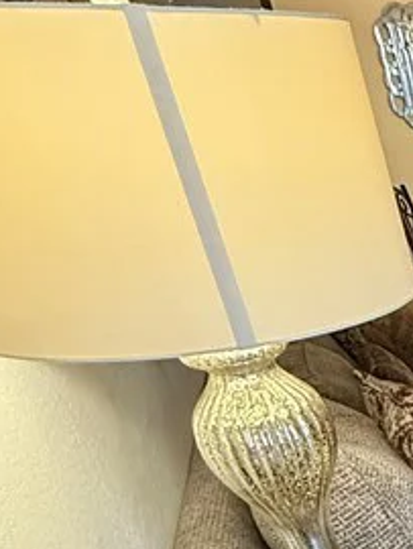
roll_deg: +1.9
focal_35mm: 53
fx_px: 842
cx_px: 747
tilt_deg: -32.3
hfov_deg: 20.0
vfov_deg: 31.7
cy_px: 614
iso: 640
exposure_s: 1/60
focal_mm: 2.22
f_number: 2.2
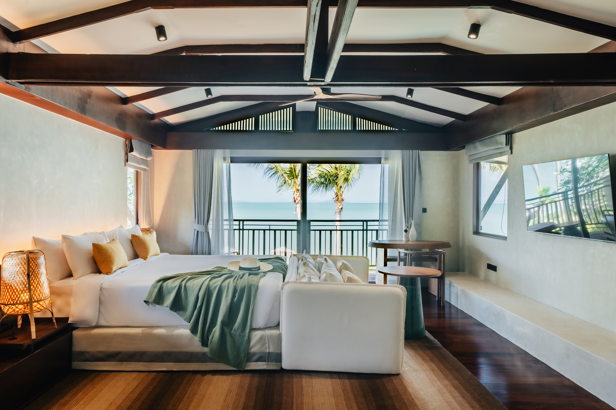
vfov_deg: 51.6
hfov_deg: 72.0
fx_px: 424
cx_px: 308
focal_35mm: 25
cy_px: 205
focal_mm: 24.8
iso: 100
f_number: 10
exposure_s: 1/320
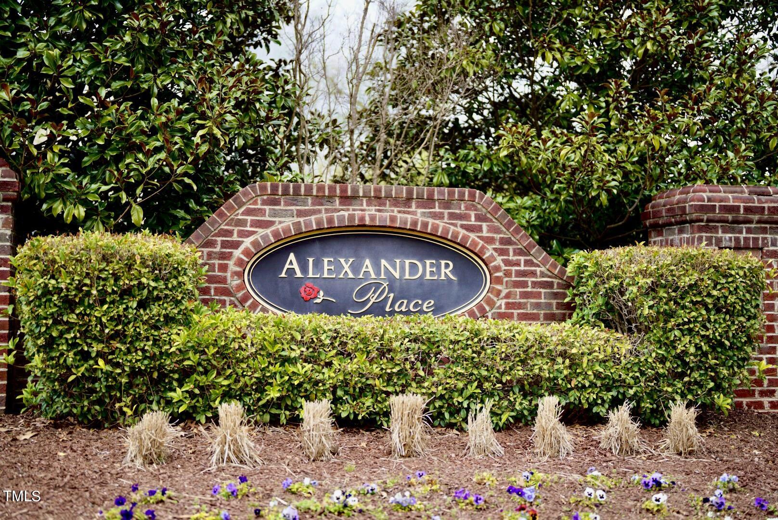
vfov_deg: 27.0
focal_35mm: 50
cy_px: 260
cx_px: 389
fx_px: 1081
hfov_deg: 39.6
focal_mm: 50
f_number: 1.2
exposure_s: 1/1600
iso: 100
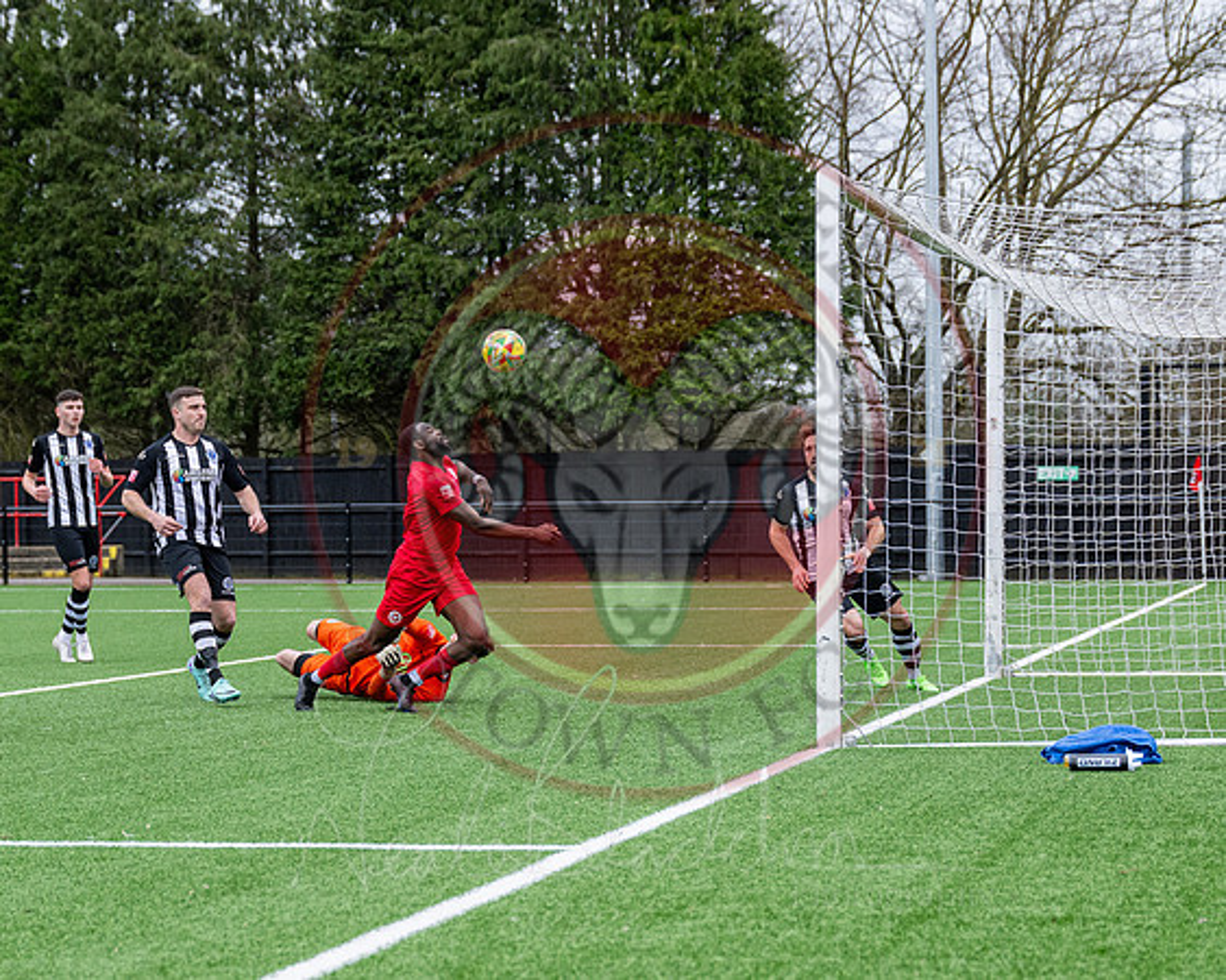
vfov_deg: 13.7
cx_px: 484
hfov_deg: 17.1
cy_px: 632
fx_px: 4085
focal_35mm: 113
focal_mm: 75
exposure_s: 1/1600
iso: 800
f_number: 4
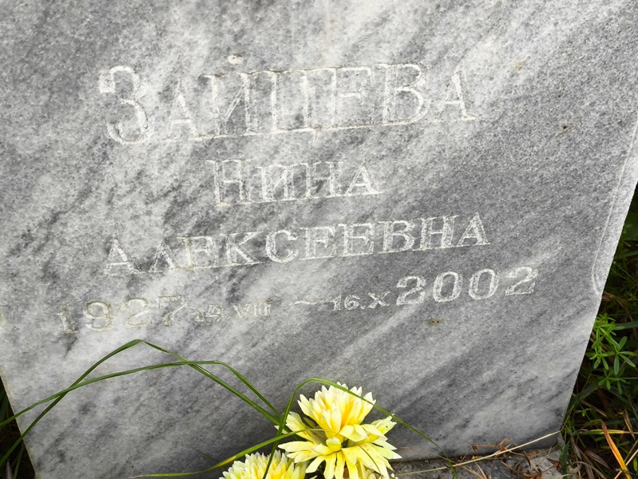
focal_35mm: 50
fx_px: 922
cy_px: 240
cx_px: 319
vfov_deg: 29.1
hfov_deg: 38.2
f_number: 1.7
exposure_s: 1/127
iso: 50
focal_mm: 4.71
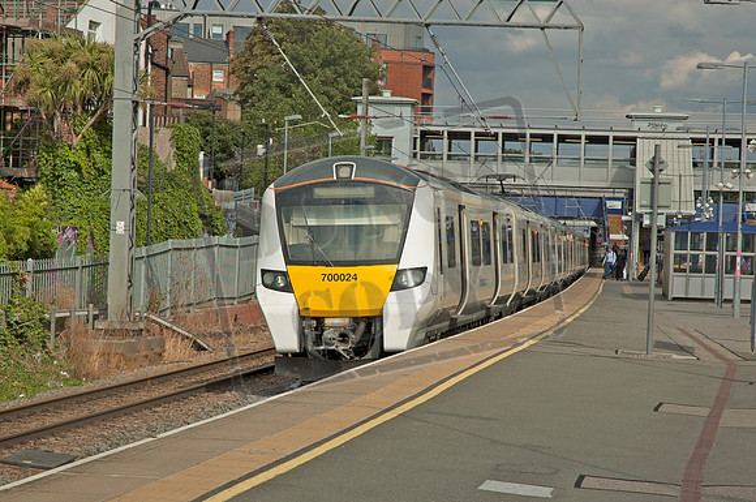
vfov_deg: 13.0
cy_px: 251
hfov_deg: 19.5
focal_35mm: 105
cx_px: 378
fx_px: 2202
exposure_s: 1/640
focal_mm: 70
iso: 200
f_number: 6.3
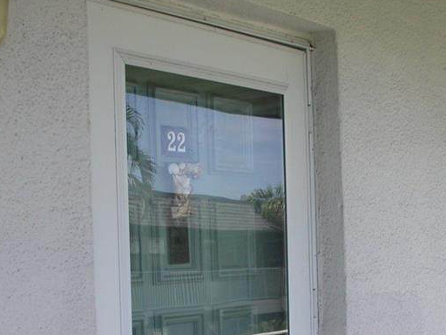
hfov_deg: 25.7
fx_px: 979
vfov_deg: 18.9
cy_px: 323
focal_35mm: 76
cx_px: 212
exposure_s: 1/179
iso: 100
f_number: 6
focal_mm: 7.85
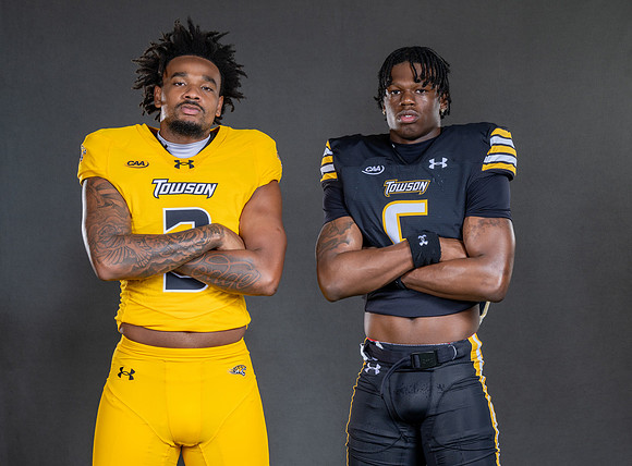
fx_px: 1414
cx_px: 393
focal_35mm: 78
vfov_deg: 18.7
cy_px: 235
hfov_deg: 25.1
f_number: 8
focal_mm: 54
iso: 100
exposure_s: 1/200
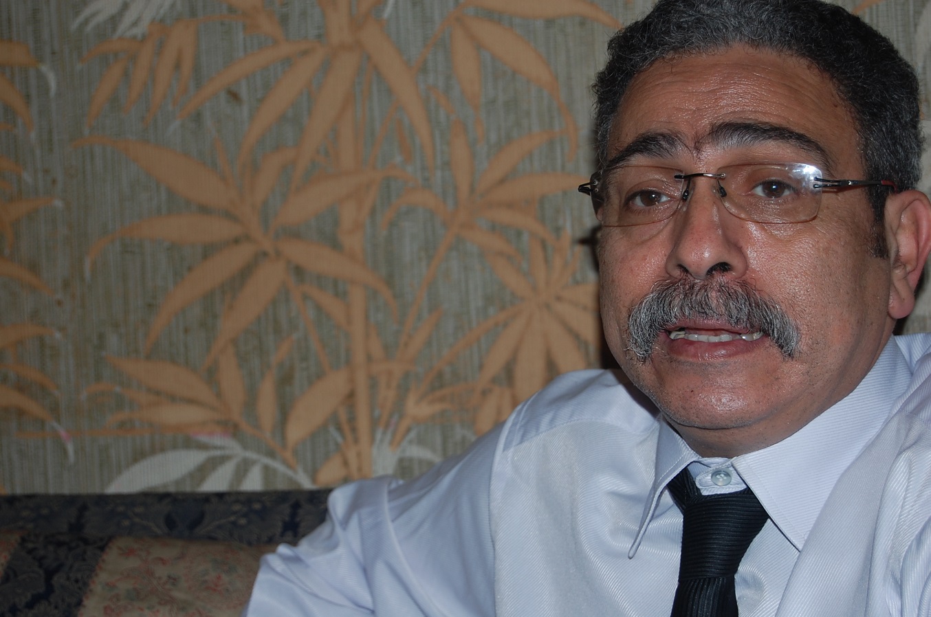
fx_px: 2130
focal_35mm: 82
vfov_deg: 16.5
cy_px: 308
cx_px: 466
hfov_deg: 24.7
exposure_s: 1/60
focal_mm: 55
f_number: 5.6
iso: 200
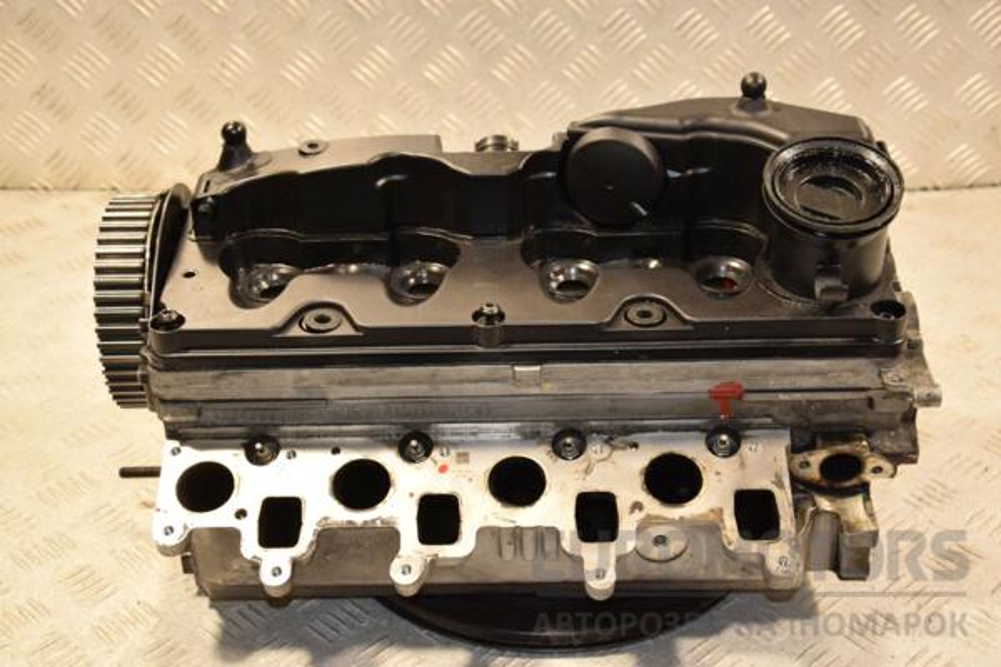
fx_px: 1585
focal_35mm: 57
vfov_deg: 23.8
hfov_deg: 35.1
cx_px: 500
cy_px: 334
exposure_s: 1/200
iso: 800
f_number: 5
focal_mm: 38
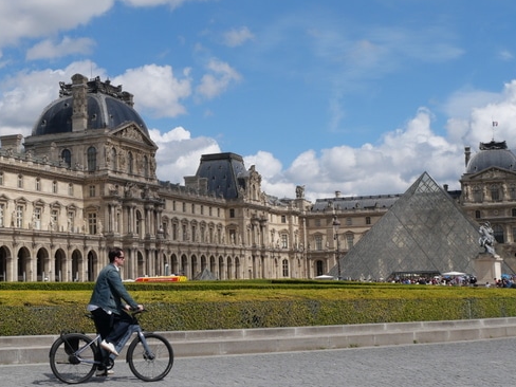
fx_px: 879
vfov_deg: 24.8
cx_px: 168
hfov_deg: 32.4
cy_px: 179
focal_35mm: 59
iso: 800
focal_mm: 18
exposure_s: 1/500
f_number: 10
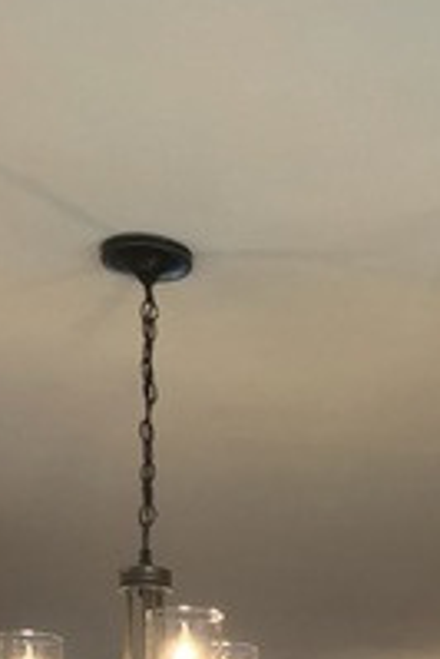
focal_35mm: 73
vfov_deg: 25.2
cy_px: 765
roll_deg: +0.8
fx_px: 1336
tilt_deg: +4.6
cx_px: 514
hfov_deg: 17.9
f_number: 1.8
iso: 20
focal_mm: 3.99
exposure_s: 1/40
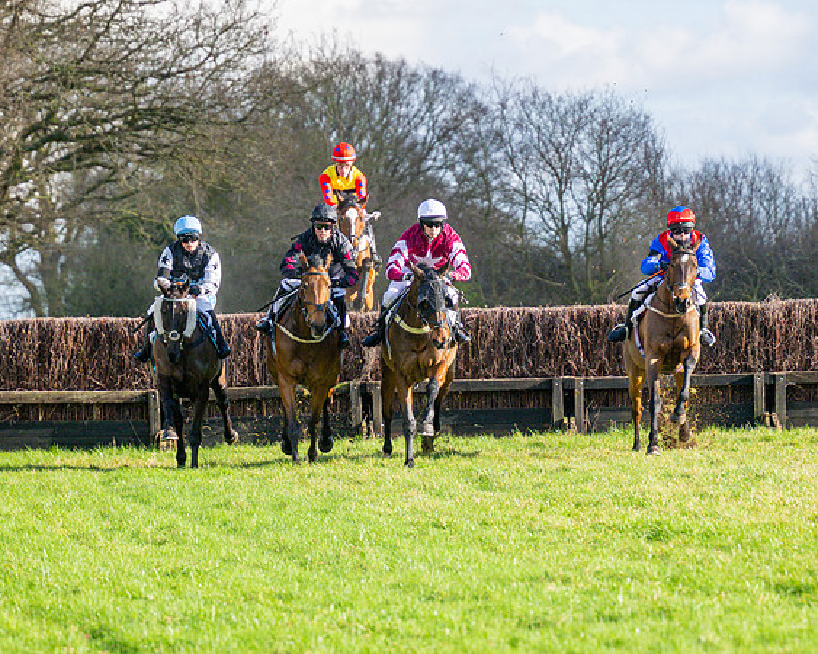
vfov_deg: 5.1
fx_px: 7405
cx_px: 461
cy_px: 399
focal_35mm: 306
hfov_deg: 6.3
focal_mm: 145
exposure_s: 1/2000
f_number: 4
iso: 400
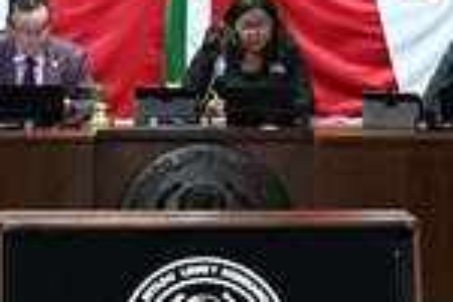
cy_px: 79
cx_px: 205
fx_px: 2416
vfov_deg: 7.1
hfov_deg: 10.7
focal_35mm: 192
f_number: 6.3
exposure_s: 1/60
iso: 4000
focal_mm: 48
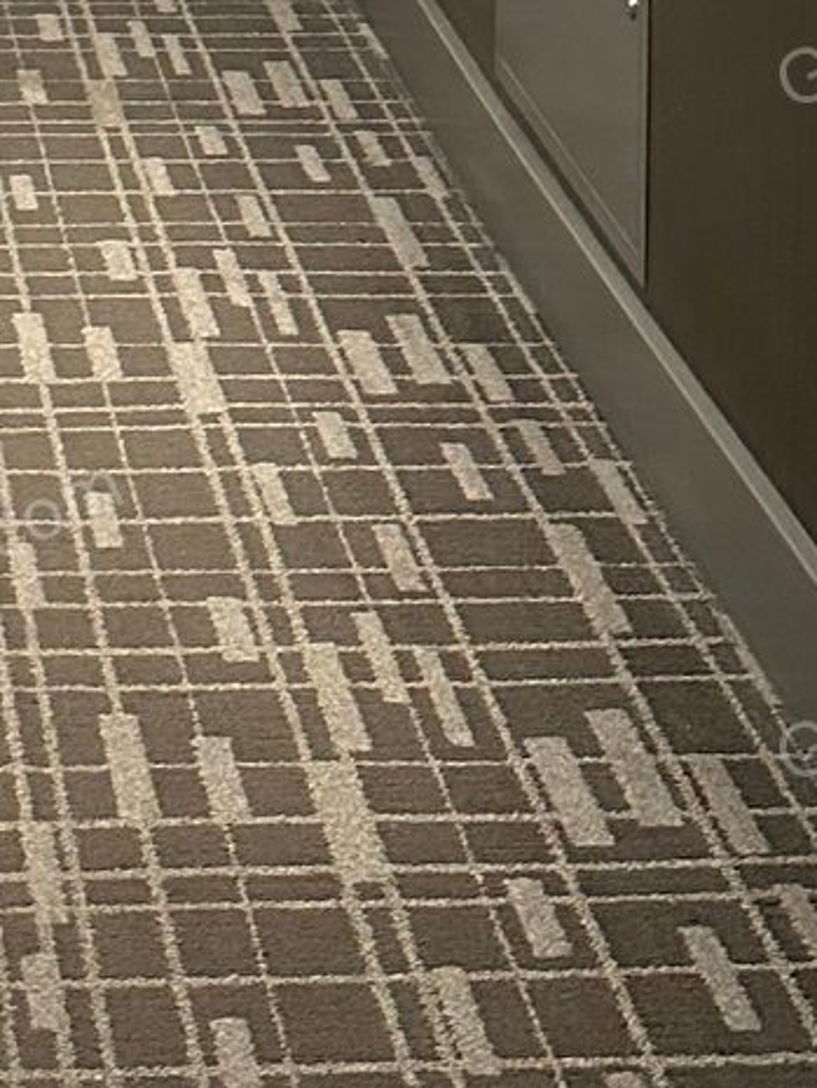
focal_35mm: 110
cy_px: -727
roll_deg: -1.5
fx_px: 3460
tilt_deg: -5.0
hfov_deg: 13.1
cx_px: -187
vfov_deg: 15.8
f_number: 1.78
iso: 640
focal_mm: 6.86
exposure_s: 1/60
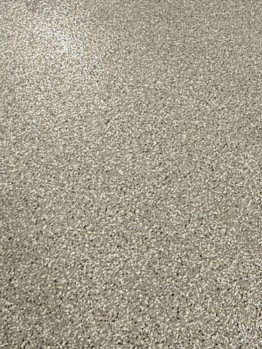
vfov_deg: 31.7
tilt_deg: -35.0
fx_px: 565
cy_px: 1
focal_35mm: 56
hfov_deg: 24.0
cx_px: 305
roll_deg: +0.1
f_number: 2.2
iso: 100
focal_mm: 2.22
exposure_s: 1/120
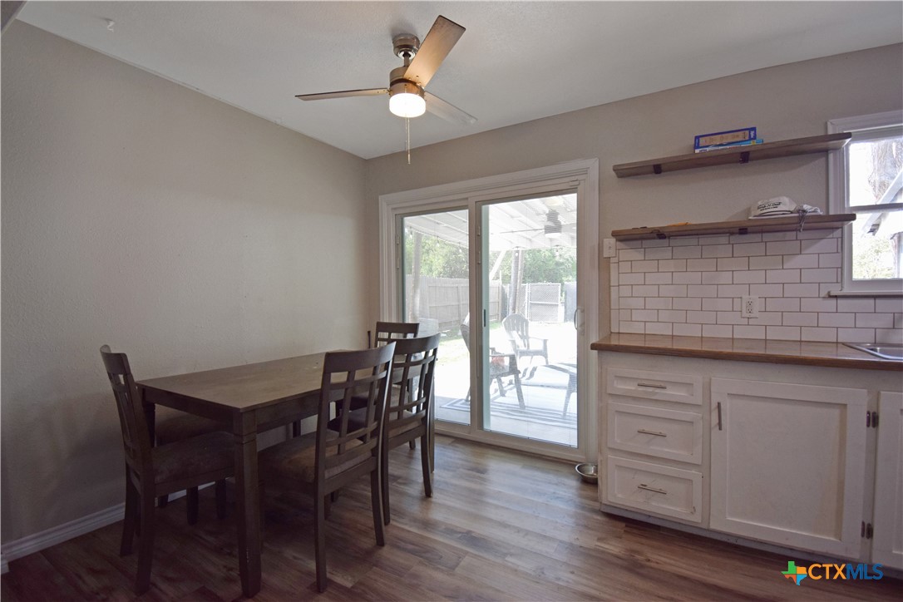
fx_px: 376
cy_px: 301
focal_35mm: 15
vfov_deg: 77.3
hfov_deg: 100.4
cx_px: 452
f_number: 5
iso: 400
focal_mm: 10
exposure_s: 1/100
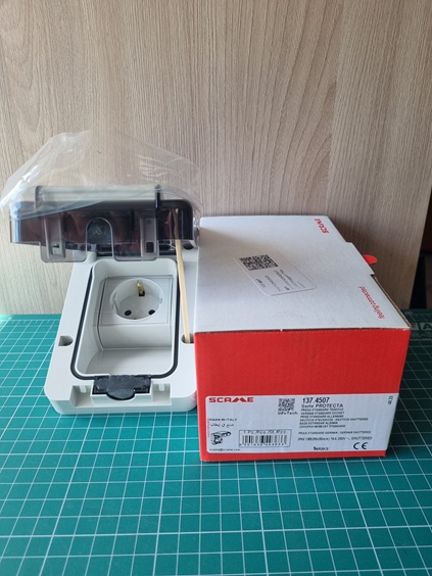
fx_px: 433
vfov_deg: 67.3
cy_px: 288
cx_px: 216
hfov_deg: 53.1
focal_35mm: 26
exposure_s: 1/309
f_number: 1.8
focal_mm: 5.4
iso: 50
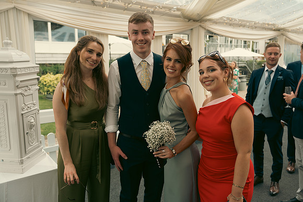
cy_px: 101
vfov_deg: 41.1
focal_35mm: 32
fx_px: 269
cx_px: 152
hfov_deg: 58.7
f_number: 3.5
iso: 160
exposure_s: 1/250
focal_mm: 32
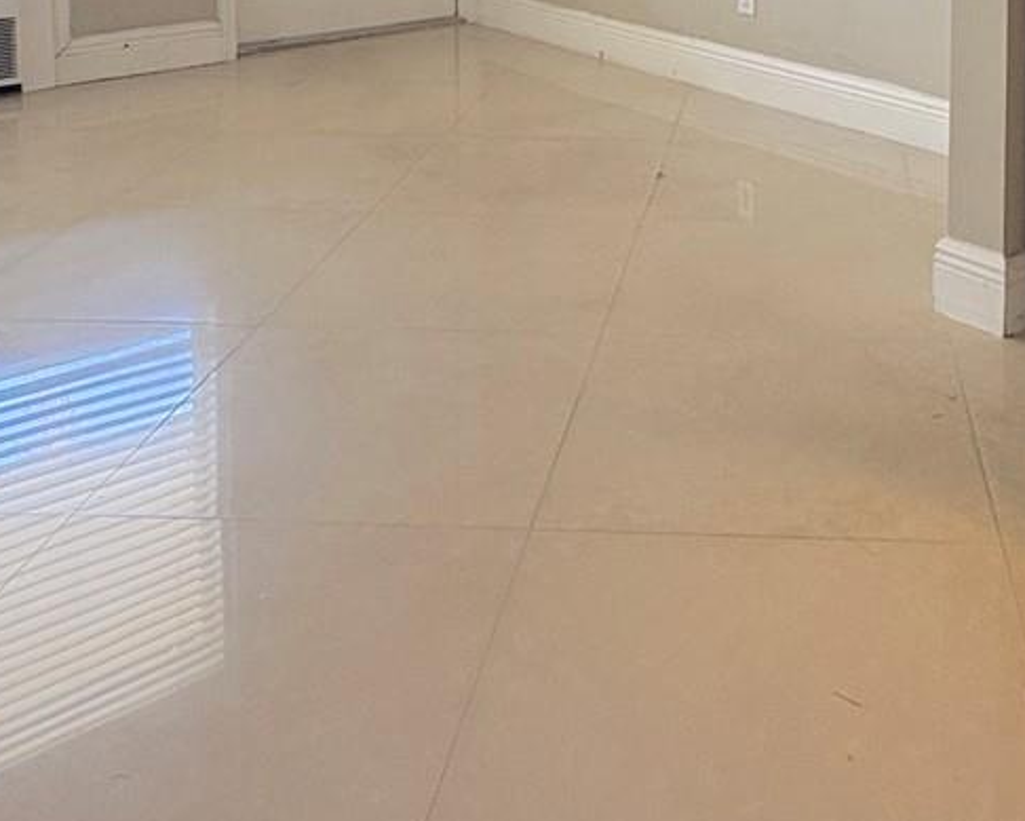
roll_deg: -0.1
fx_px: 1365
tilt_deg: -1.9
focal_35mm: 45
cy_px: -160
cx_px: 747
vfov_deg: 29.0
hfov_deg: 40.2
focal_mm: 2.22
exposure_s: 1/60
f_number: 2.2
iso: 160
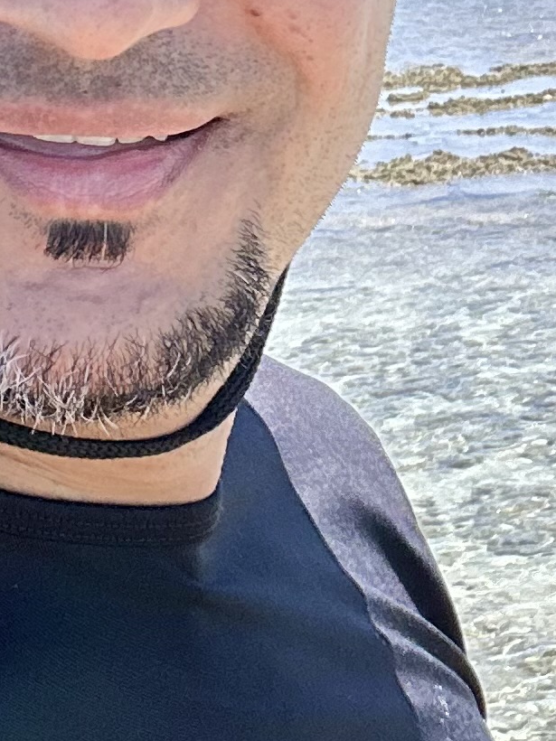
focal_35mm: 113
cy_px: -14
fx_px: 2420
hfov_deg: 12.7
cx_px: -155
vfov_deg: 17.0
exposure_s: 1/931
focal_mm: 2.69
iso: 25
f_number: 1.9
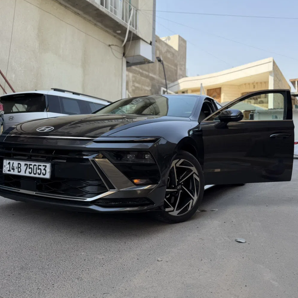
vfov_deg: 55.6
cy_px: 145
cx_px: 151
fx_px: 282
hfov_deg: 55.6
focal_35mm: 29
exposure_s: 1/1812
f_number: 1.78
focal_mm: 6.76
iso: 100
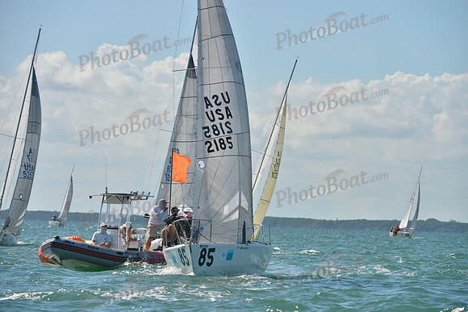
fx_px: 2861
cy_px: 156
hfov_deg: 9.4
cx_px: 234
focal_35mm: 220
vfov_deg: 6.2
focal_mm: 220
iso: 200
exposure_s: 1/1000
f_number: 7.1
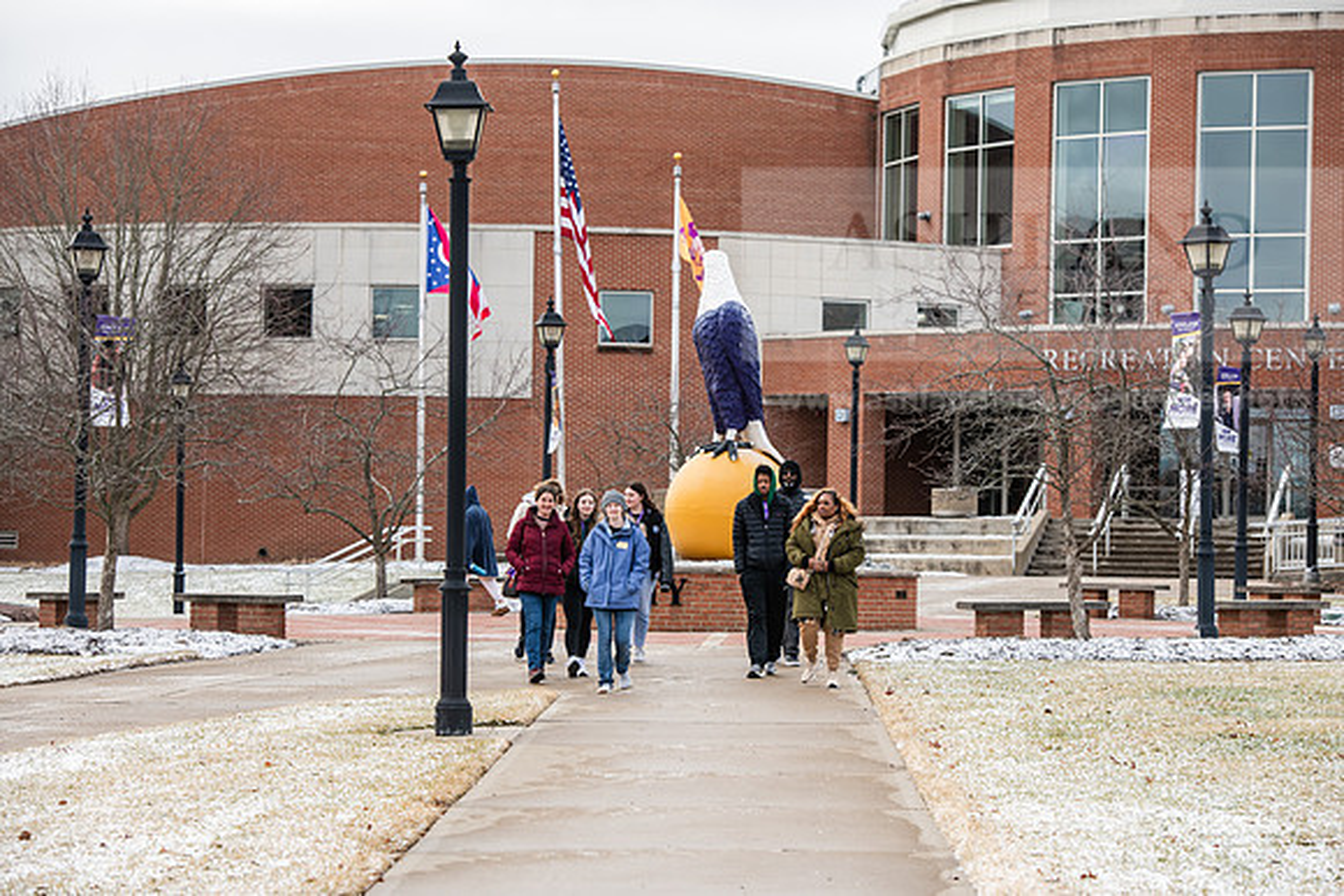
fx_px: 3921
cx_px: 672
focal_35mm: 105
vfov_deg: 13.0
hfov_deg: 19.5
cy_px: 448
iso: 320
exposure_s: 1/400
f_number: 5.6
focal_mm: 105
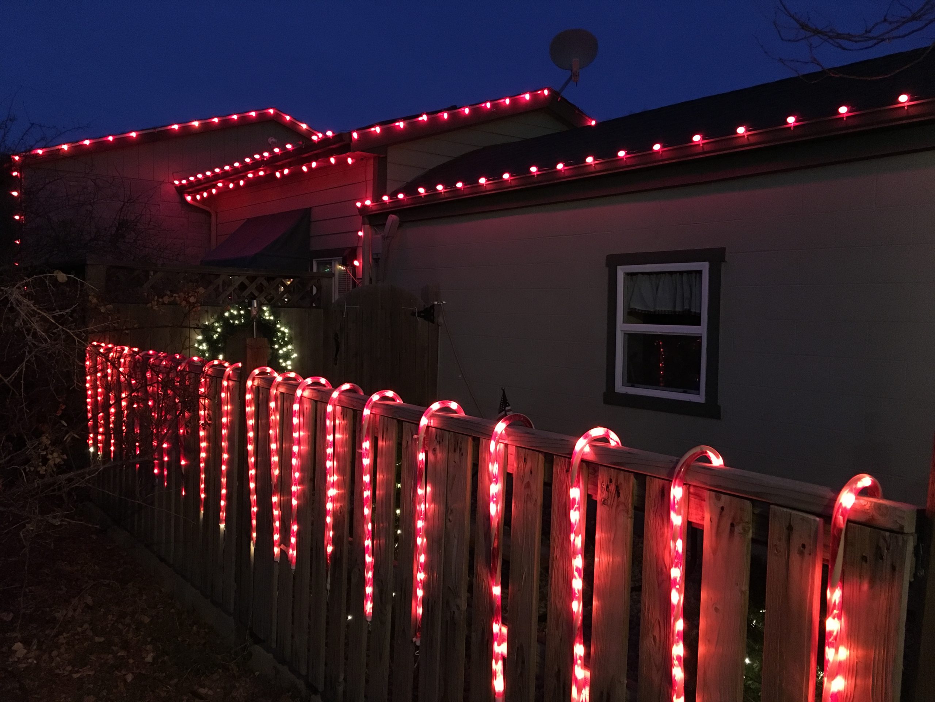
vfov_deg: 48.2
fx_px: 783
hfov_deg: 61.7
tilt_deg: -4.0
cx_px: 468
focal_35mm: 29
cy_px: 351
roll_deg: -1.2
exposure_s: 1/15
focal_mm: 4.15
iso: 250
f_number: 2.2
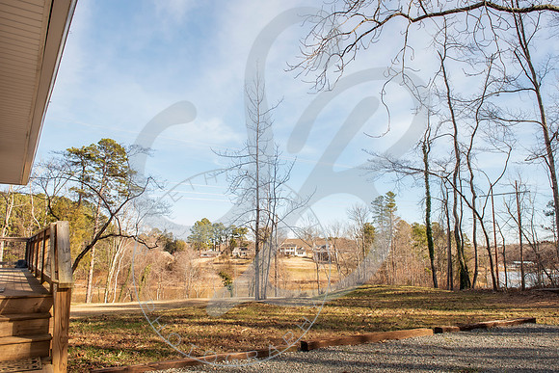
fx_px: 407
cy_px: 186
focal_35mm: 26
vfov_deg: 49.2
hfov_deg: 68.9
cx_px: 294
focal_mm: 24
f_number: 9
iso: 200
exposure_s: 1/160
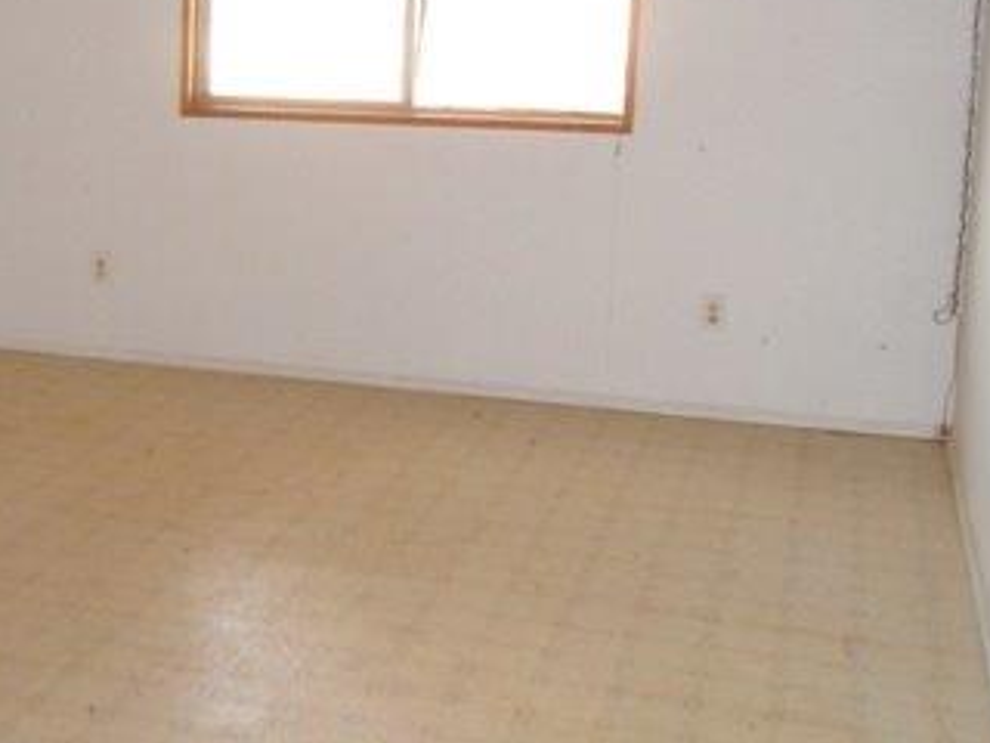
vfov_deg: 25.8
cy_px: 201
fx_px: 1602
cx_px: 189
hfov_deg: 33.3
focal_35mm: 56
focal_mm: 5
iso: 320
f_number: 3.4
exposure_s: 1/45
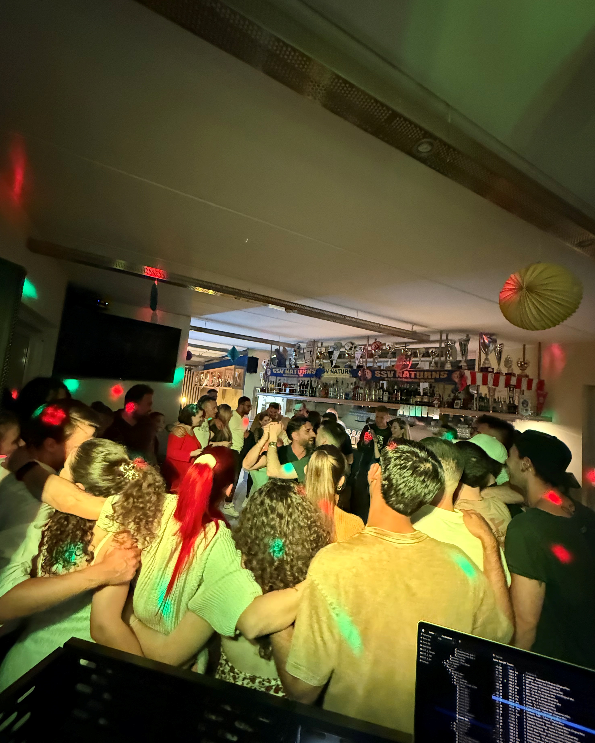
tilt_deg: +6.4
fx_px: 330
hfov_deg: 84.0
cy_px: 368
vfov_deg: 96.8
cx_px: 302
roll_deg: -6.0
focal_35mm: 15
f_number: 2.2
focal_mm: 2.22
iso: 1600
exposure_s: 1/39
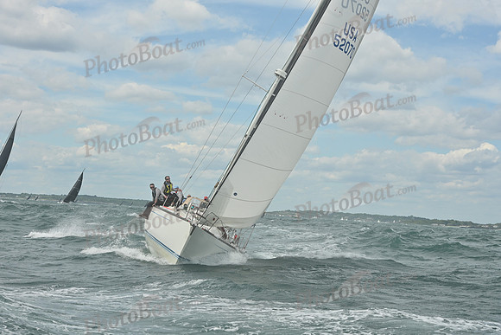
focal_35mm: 75
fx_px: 1044
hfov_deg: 27.0
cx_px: 250
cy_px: 168
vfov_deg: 18.2
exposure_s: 1/1250
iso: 320
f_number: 10
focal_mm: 75
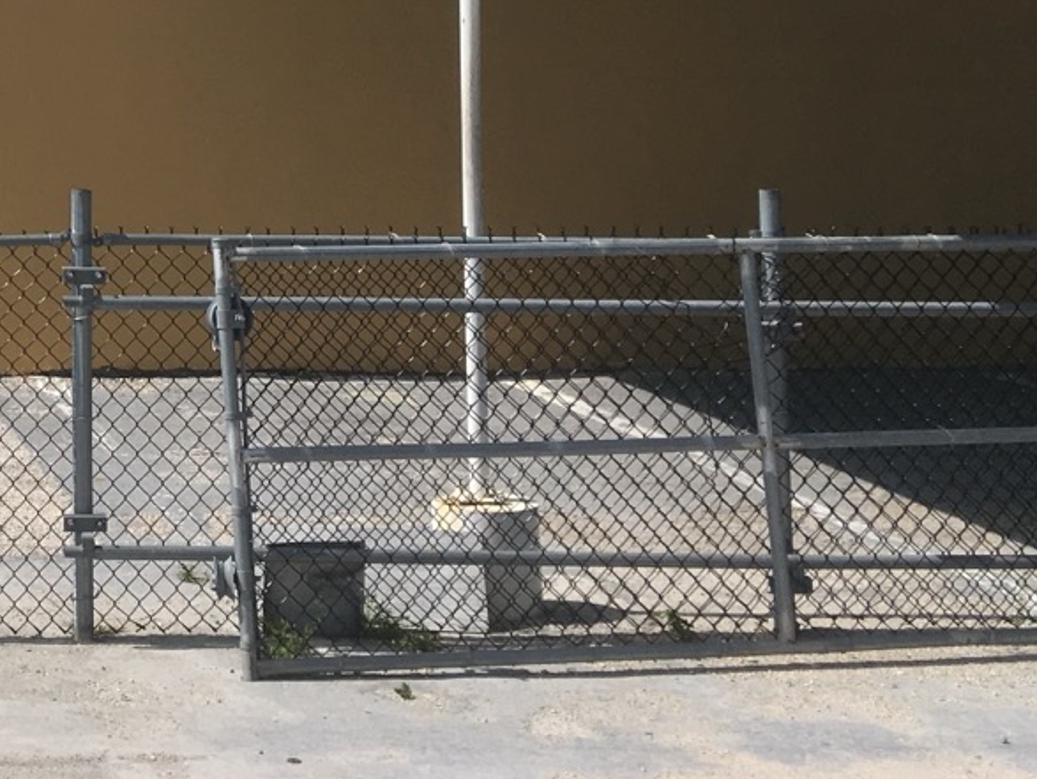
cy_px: -198
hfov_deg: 22.6
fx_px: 2368
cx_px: -233
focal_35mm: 79
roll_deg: +0.1
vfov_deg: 17.6
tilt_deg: +3.4
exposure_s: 1/3663
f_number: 2.2
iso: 25
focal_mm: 4.15
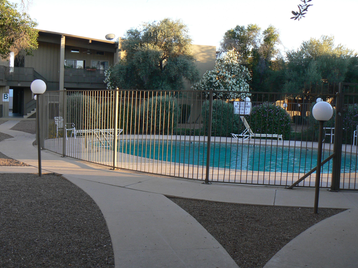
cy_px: 127
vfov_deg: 35.9
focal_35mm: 40
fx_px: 414
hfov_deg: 46.7
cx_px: 162
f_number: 4
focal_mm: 6
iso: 80
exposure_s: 1/100
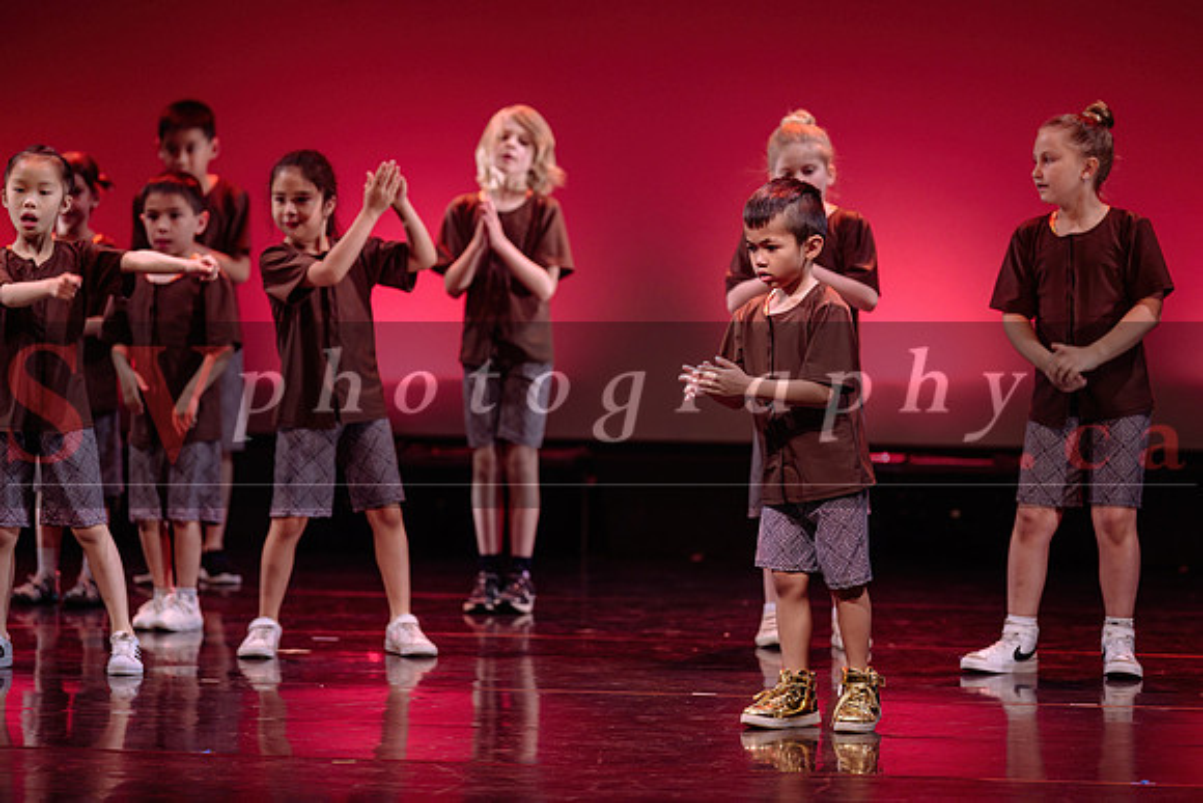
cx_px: 641
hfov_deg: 11.7
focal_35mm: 176
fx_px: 5877
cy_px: 375
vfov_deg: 7.8
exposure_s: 1/320
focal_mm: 165
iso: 1600
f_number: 2.8
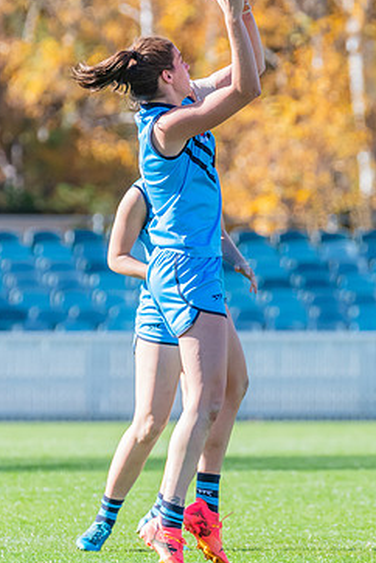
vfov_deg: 2.6
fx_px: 12517
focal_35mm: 799
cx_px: 217
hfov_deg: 1.7
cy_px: 197
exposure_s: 1/1250
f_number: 6.3
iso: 800
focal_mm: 310
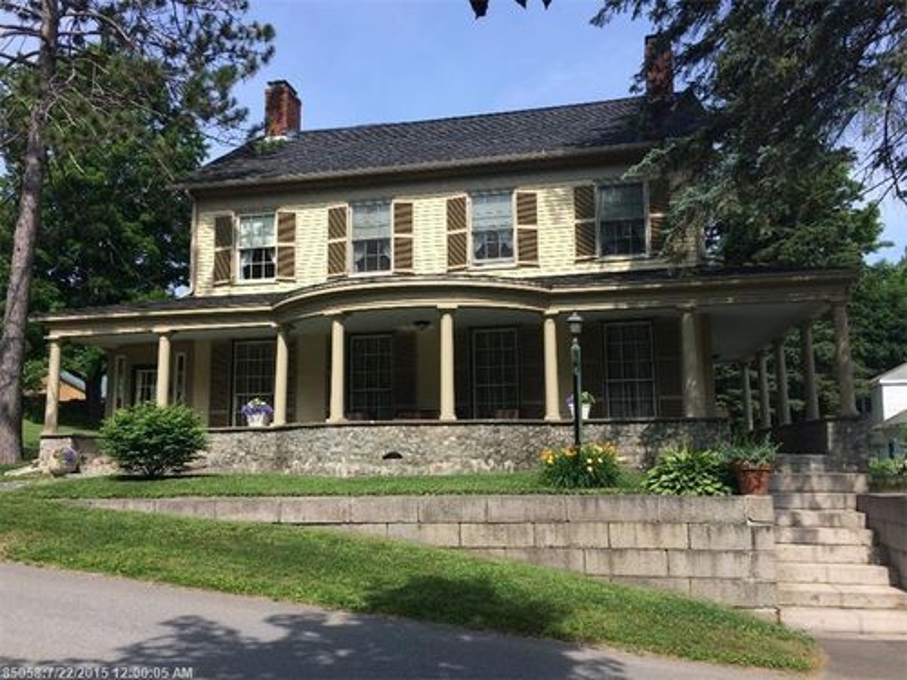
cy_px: 340
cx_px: 454
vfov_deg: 48.2
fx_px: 760
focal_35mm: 29
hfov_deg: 61.7
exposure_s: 1/1414
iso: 32
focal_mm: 4.15
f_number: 2.2
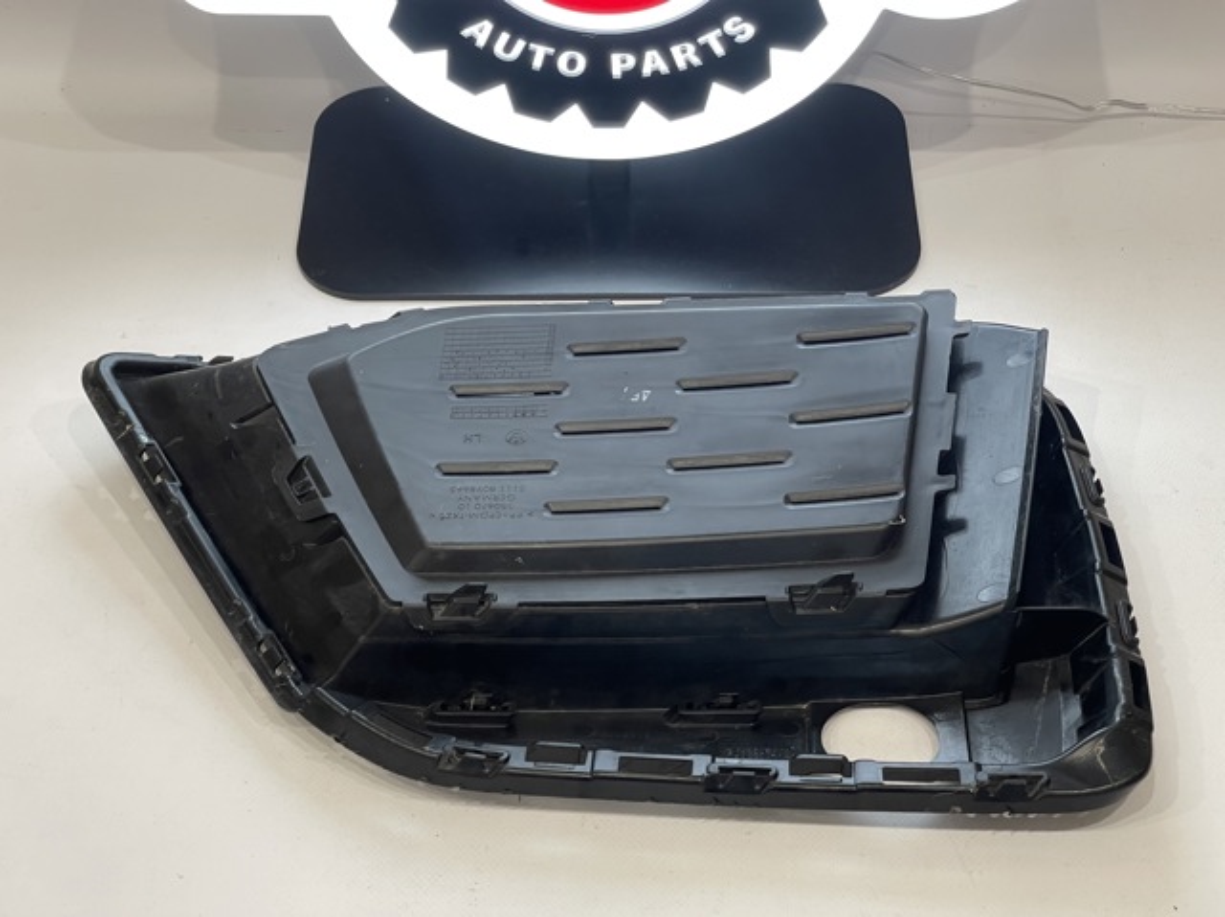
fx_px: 2263
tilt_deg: -46.6
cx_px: 612
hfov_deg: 30.3
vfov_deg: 22.9
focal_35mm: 64
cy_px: 458
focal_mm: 7.5
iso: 160
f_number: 2.2
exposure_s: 1/50
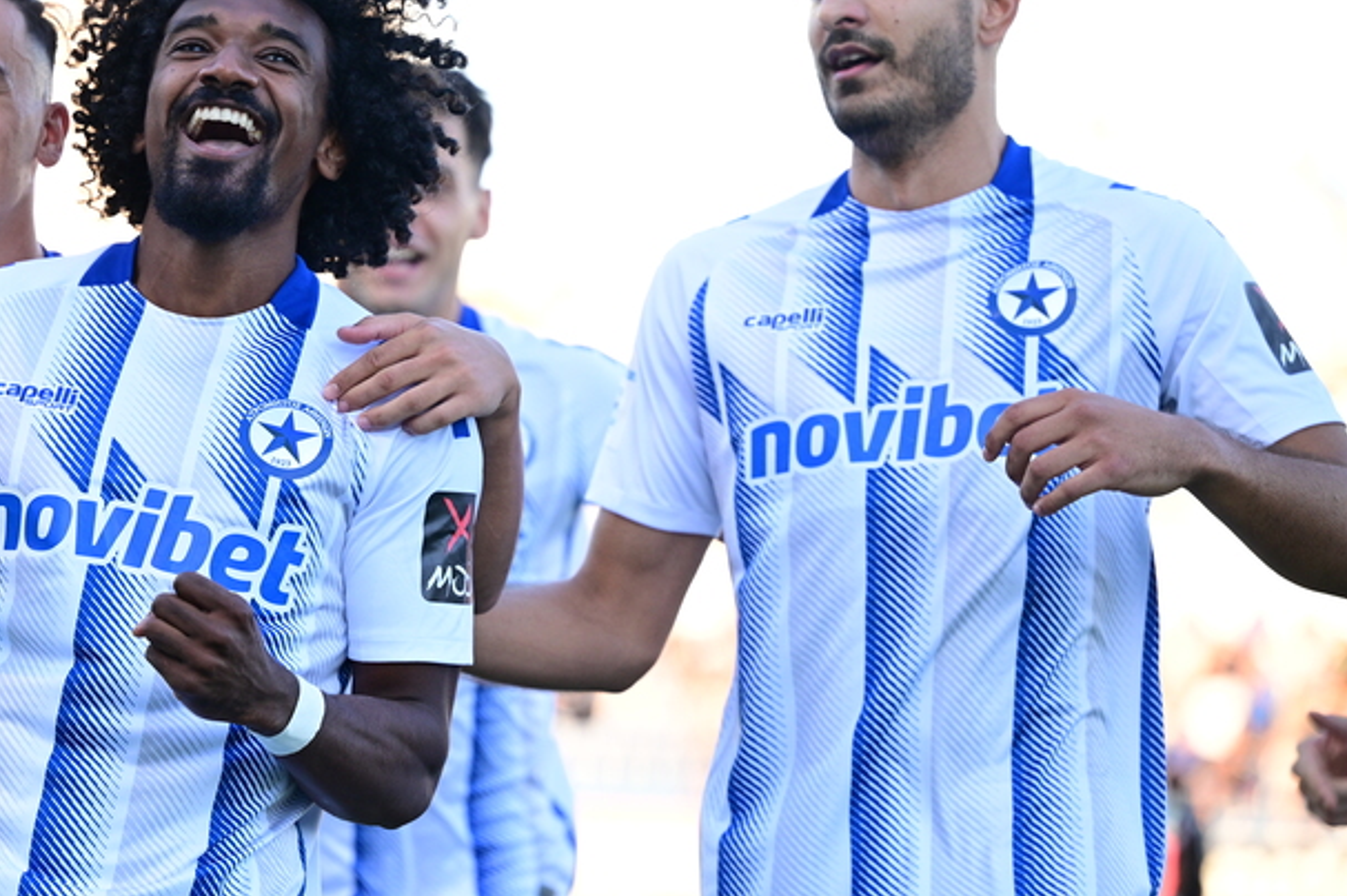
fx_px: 7479
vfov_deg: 6.9
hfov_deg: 10.3
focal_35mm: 200
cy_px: 334
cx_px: 368
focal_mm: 135
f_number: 3.2
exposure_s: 1/1000
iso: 400
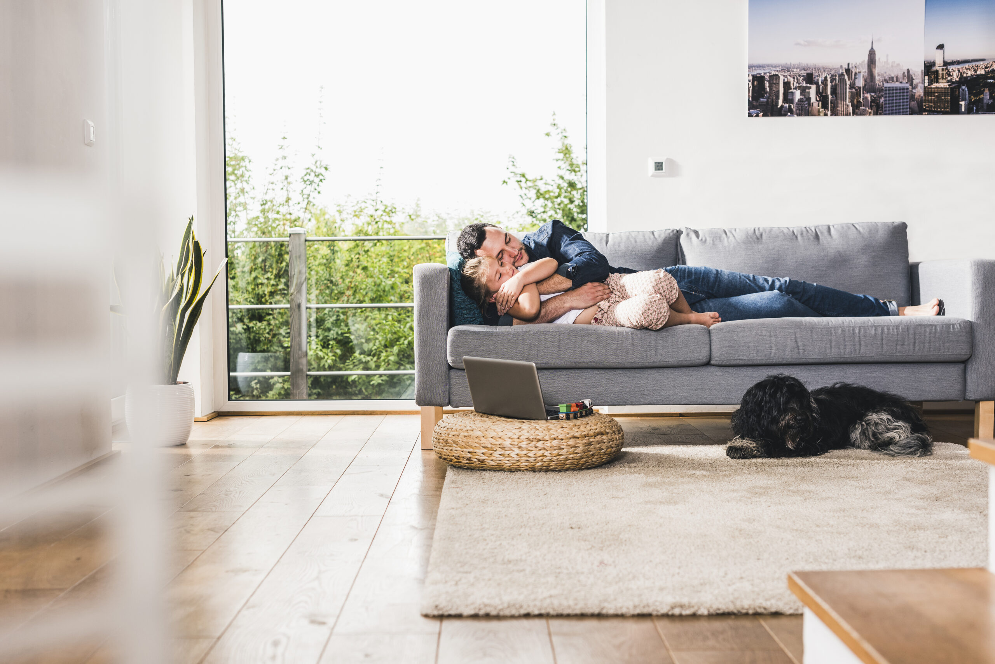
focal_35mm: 50
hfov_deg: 39.6
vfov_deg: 27.0
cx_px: 498
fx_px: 1382
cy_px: 332
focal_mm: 50
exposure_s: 1/320
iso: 400
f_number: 4
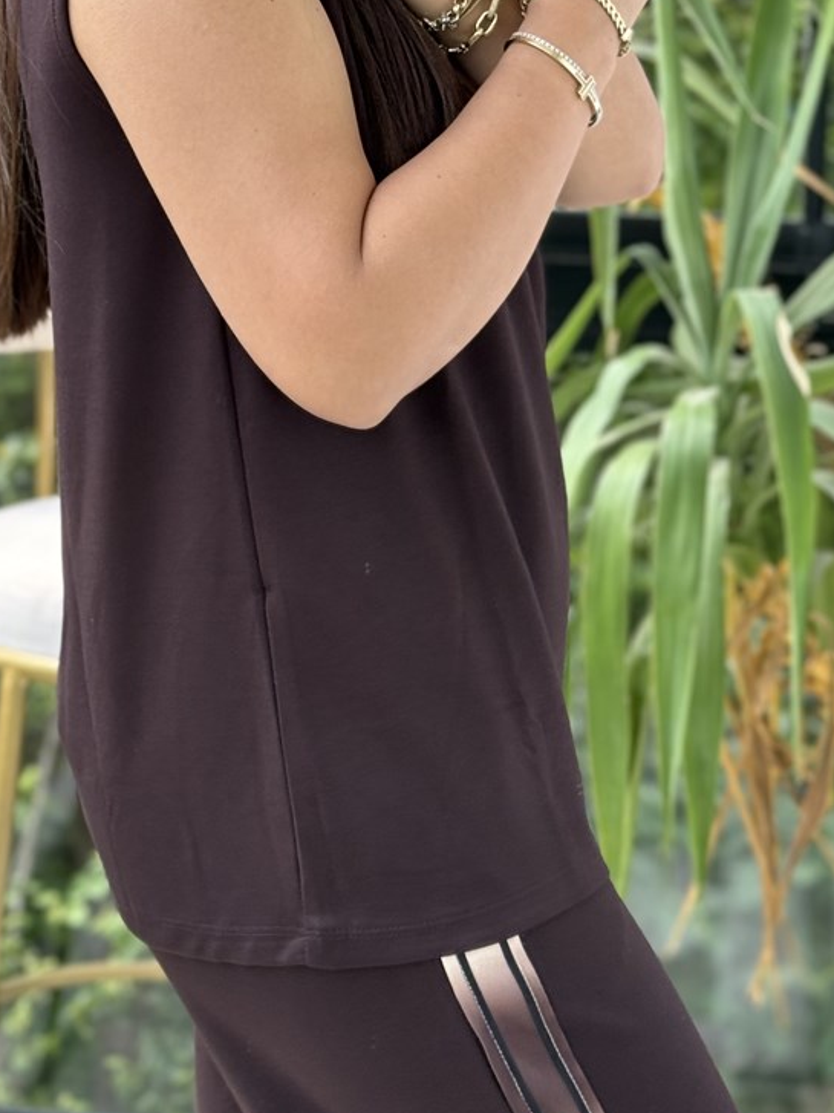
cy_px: 172
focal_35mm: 88
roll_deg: -2.1
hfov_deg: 16.8
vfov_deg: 21.9
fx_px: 2828
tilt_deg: -17.3
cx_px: 357
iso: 50
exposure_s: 1/157
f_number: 1.78
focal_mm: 6.76
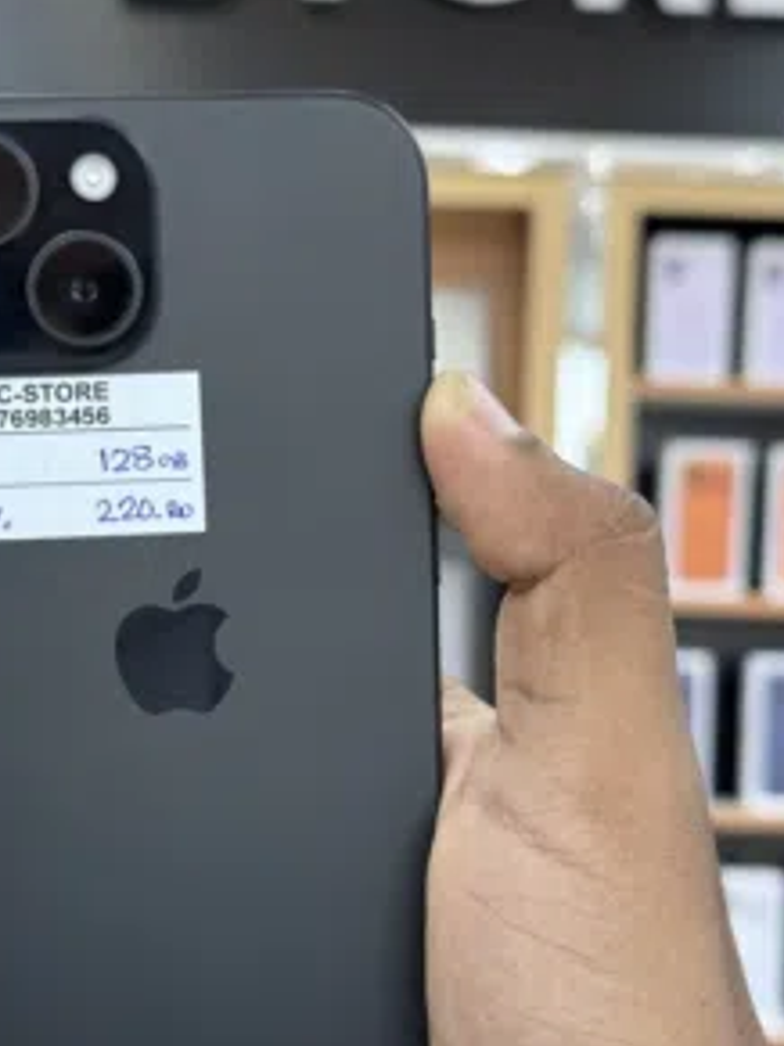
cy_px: 561
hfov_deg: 22.2
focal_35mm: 66
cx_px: 281
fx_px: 1995
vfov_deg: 29.4
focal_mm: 6.76
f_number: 1.78
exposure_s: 1/176
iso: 64
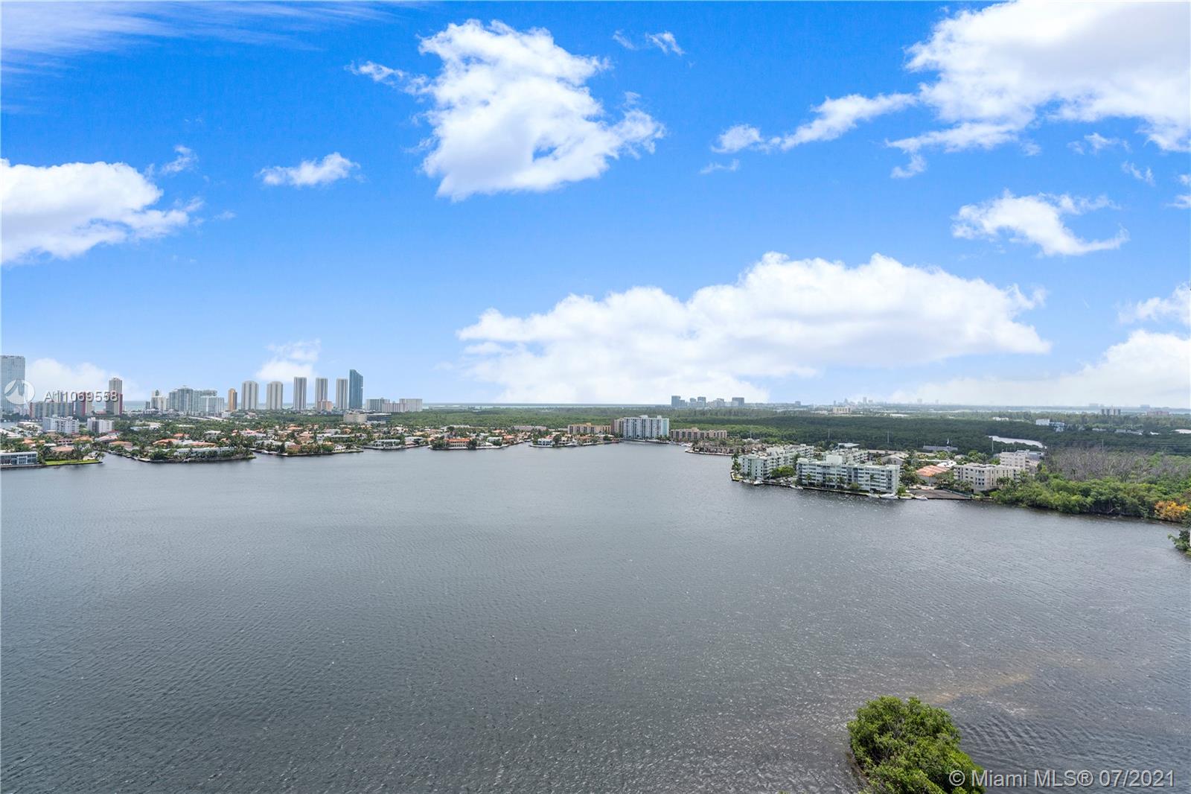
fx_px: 562
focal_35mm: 17
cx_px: 596
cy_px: 397
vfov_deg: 70.4
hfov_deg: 93.3
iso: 100
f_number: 10
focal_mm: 17
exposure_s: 1/320
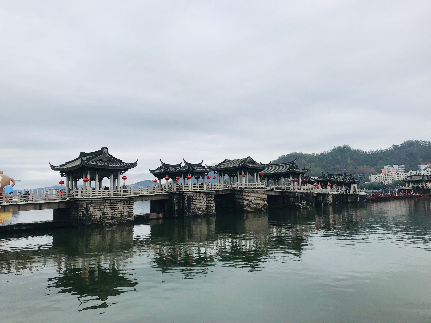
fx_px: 349
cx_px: 216
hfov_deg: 63.4
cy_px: 162
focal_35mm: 28
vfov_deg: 49.8
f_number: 1.8
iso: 20
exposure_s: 1/1350
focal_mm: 3.99
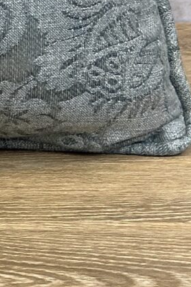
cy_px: -163
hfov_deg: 4.3
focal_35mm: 306
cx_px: -451
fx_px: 2439
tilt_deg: -10.6
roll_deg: +0.8
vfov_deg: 6.6
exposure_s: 1/120
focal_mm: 6.86
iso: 64
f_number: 1.78
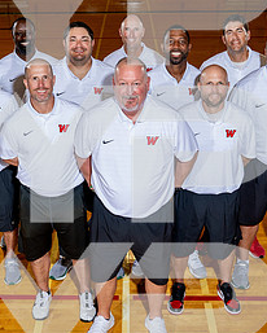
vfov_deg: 30.5
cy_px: 155
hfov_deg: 24.6
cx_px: 106
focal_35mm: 62
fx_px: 612
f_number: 5.6
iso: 400
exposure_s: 1/250
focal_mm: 29
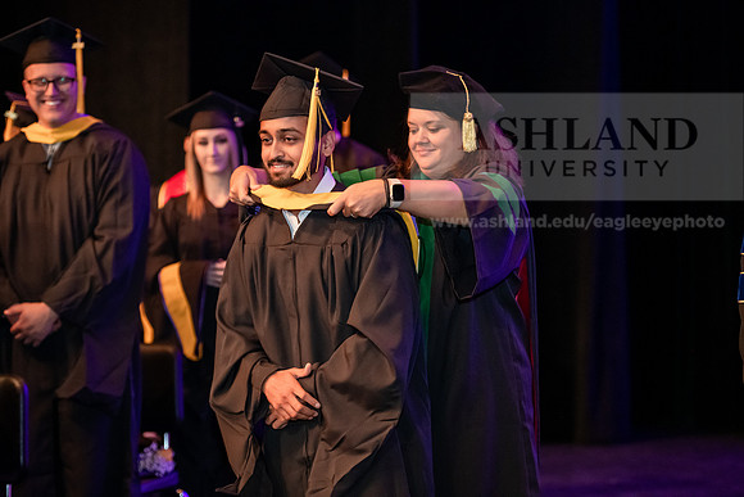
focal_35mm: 98
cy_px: 248
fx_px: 2026
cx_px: 372
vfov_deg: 14.0
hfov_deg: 20.8
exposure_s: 1/200
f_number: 3.2
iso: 3200
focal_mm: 98
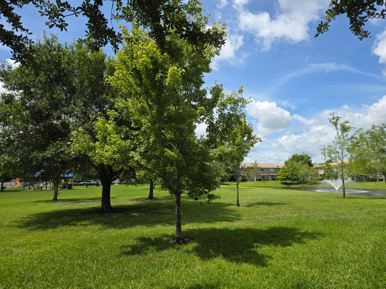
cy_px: 144
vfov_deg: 58.9
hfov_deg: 73.9
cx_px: 193
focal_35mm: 23
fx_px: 256
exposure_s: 1/5296
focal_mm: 6.3
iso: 80
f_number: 1.7
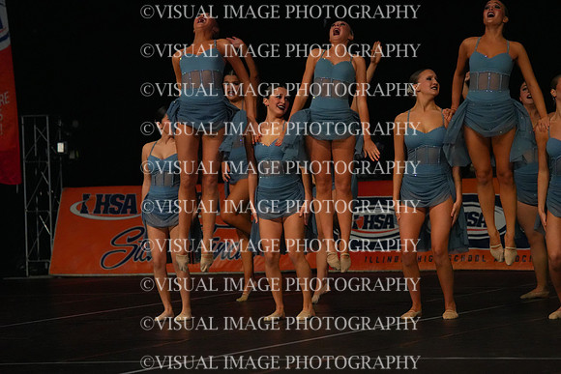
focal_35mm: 235
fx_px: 3663
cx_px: 280
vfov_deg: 5.9
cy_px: 187
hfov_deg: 8.8
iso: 12800
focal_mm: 235
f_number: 5
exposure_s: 1/1000
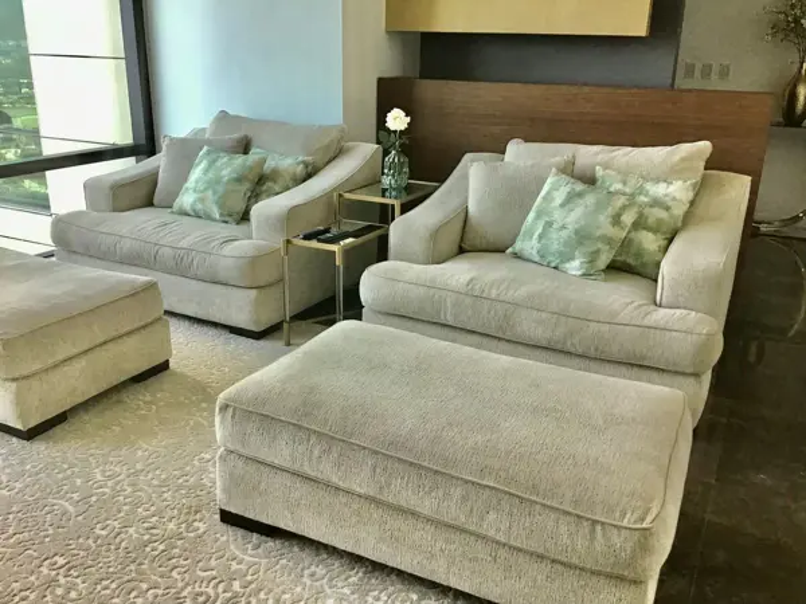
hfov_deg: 58.4
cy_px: 302
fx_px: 722
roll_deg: -0.9
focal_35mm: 31
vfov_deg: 45.4
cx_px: 403
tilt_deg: -17.1
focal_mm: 3.3
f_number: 2.4
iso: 25
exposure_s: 1/40
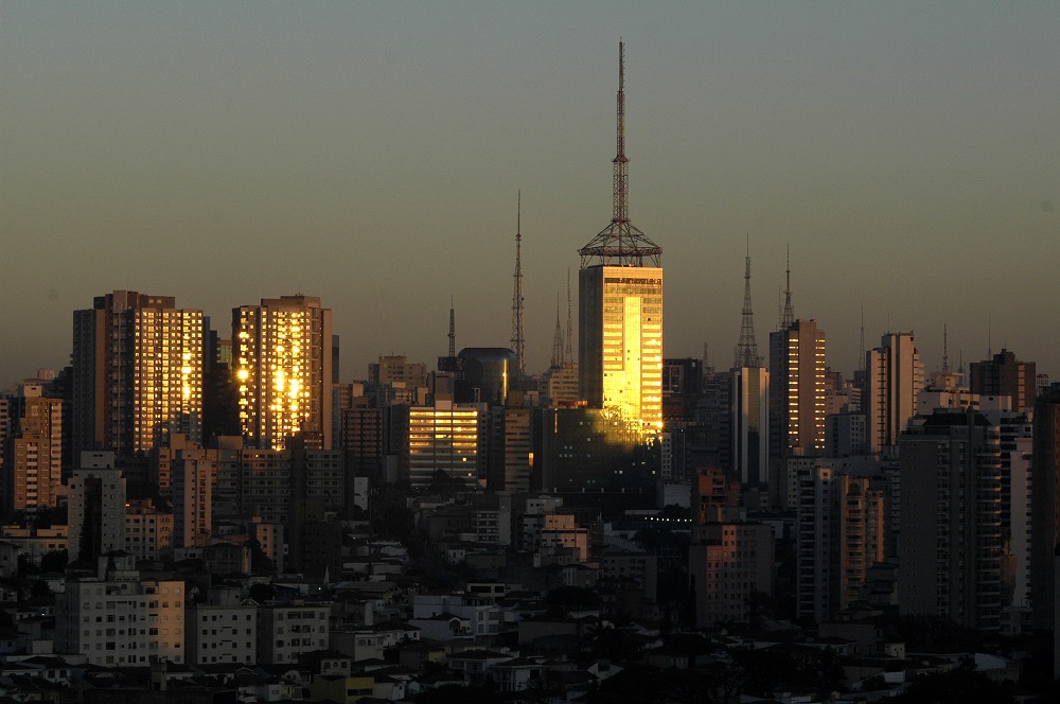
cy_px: 352
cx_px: 530
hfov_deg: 16.7
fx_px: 3617
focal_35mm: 123
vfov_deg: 11.1
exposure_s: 1/400
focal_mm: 82
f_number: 8
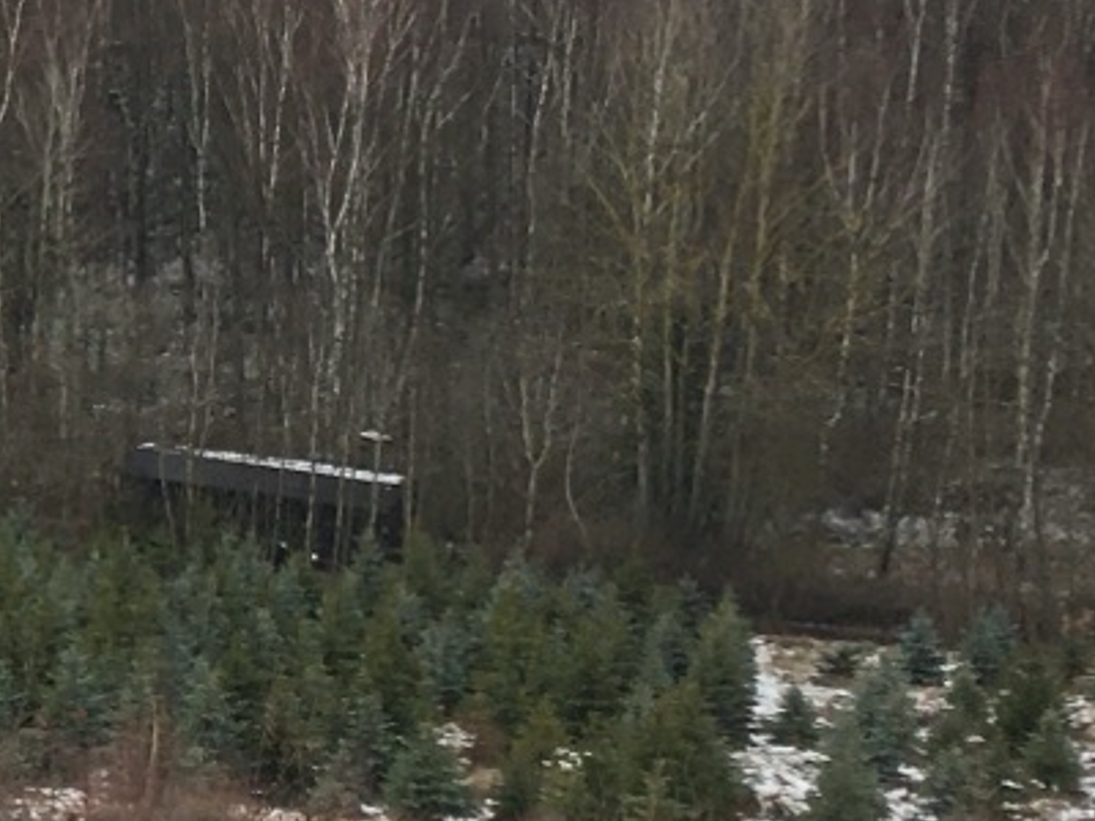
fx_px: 4587
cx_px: -766
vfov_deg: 10.2
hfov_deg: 12.6
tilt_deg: -9.8
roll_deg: +2.1
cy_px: 36
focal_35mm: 145
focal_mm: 4.15
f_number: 2.2
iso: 25
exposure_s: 1/905
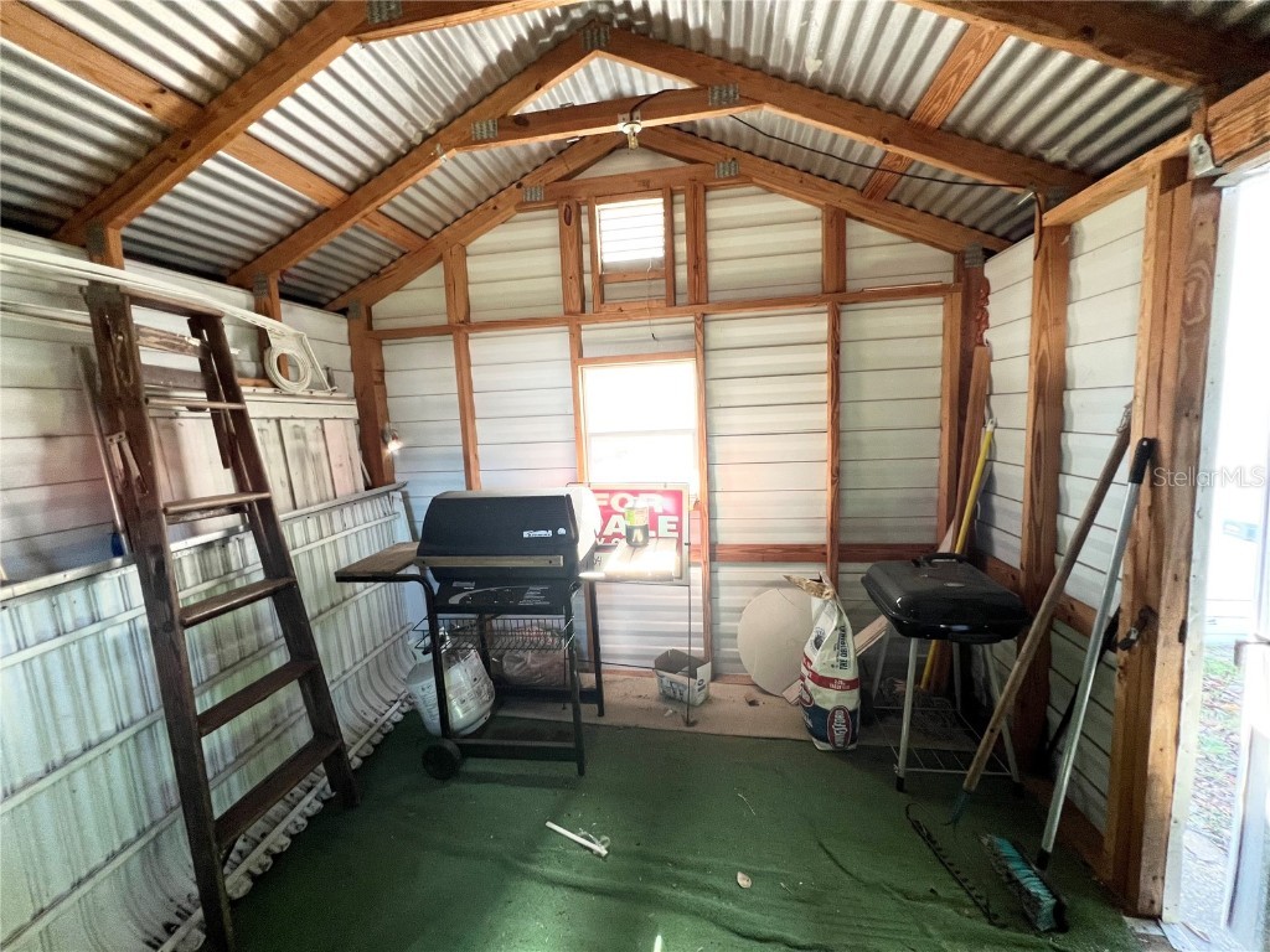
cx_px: 635
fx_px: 477
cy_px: 476
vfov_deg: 89.9
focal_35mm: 13
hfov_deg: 106.2
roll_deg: +2.2
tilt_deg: -6.9
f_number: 1.8
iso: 160
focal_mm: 1.57
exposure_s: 1/99
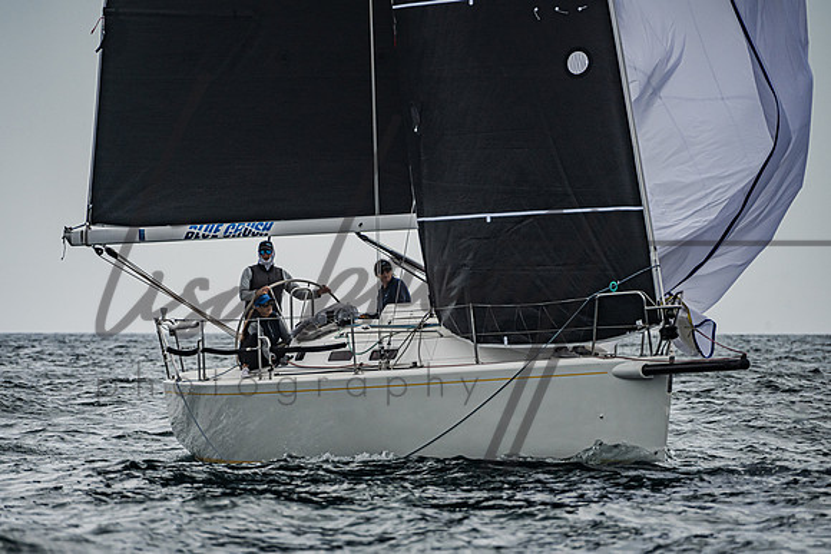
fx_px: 11399
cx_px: 337
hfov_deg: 4.2
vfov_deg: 2.8
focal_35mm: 494
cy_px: 329
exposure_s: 1/3200
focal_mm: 400
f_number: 8
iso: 400
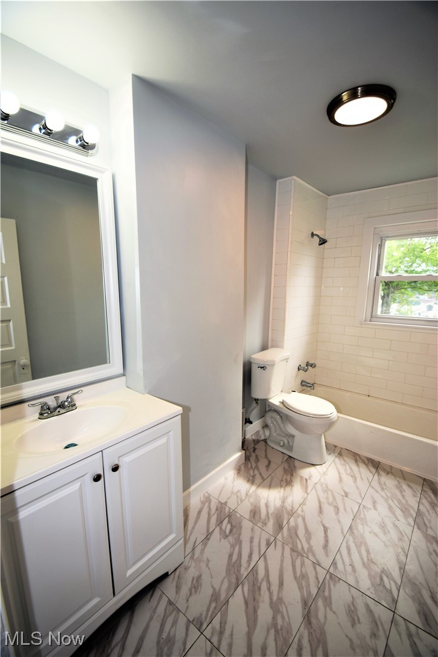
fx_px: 274
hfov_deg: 77.3
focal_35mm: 15
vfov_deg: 100.4
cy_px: 328
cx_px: 219
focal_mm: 10
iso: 160
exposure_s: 1/200
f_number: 5
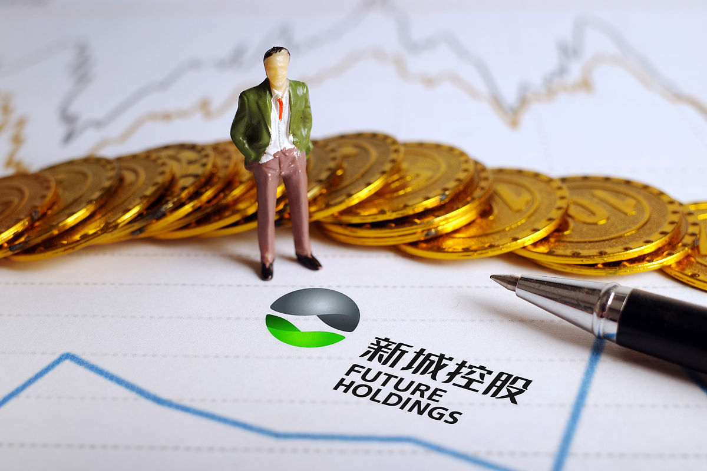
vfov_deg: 37.9
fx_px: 687
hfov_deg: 54.4
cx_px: 354
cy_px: 236
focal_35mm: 35
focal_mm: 18.3
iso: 100
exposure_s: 1/160
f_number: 4
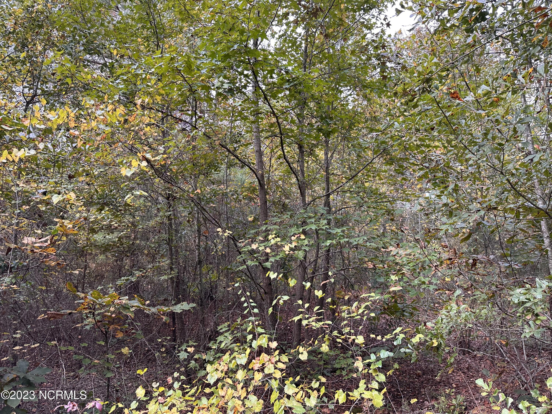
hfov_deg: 71.6
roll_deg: -1.5
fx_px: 383
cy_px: 207
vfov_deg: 56.8
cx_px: 276
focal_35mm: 24
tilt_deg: +8.8
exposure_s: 1/252
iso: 80
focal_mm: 6.86
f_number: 1.78
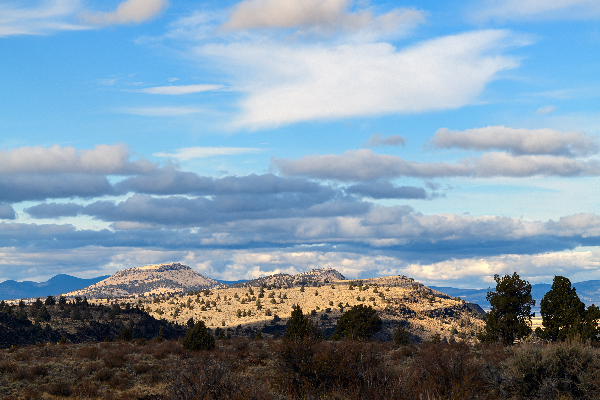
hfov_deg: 15.2
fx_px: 2250
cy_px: 200
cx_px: 300
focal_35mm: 135
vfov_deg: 10.2
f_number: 16
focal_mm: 135
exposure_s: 1/100
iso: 64
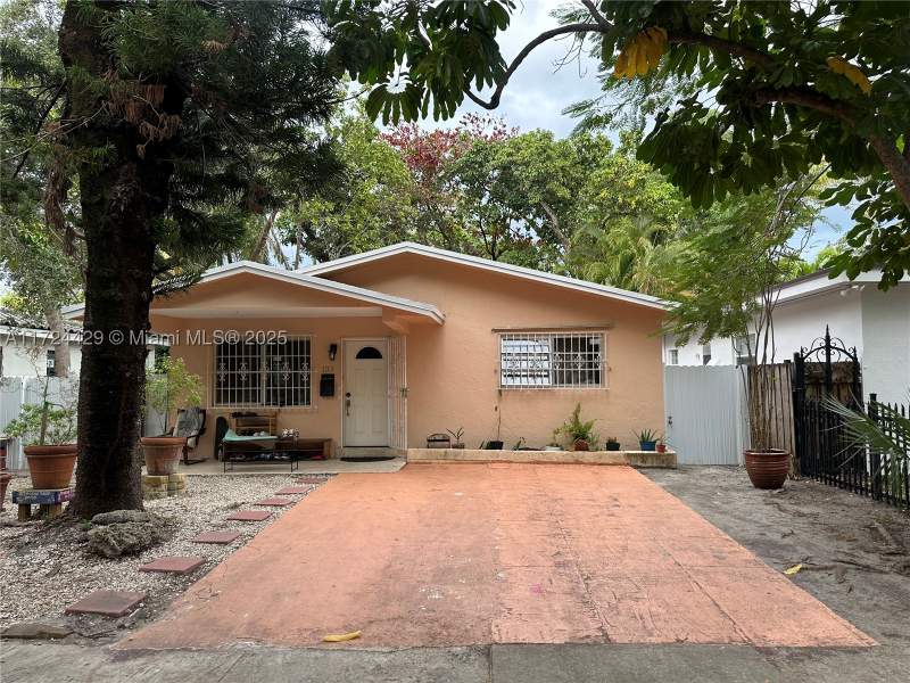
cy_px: 342
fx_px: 631
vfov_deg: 56.8
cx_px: 455
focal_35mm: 24
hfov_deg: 71.6
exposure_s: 1/130
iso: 64
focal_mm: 6.86
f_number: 1.78
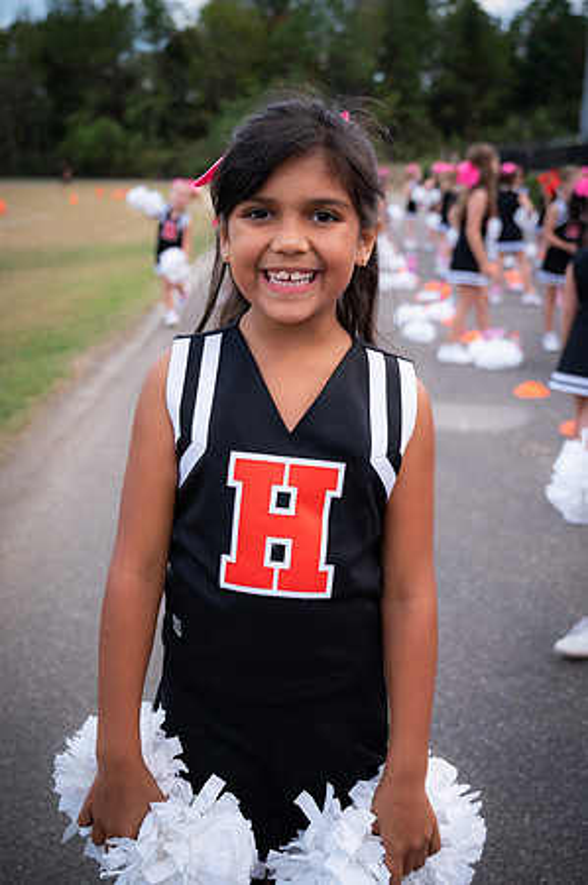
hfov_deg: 34.1
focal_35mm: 39
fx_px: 958
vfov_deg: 49.6
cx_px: 294
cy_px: 442
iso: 640
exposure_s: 1/400
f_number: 4
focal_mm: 39
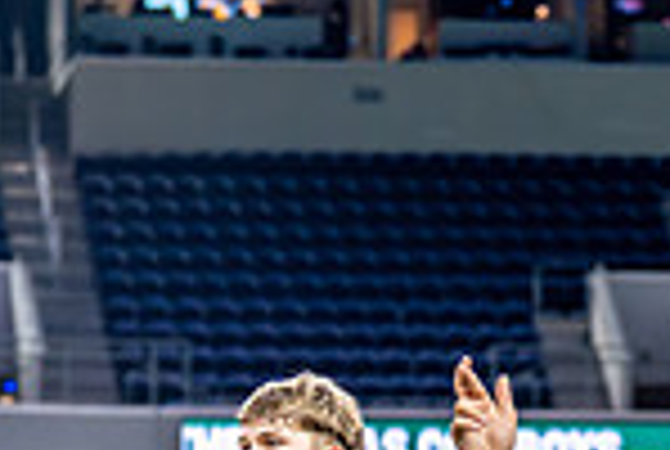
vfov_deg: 4.9
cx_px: 274
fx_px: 5184
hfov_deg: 7.4
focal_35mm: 278
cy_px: 763
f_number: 2.8
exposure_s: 1/400
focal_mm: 70
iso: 1000
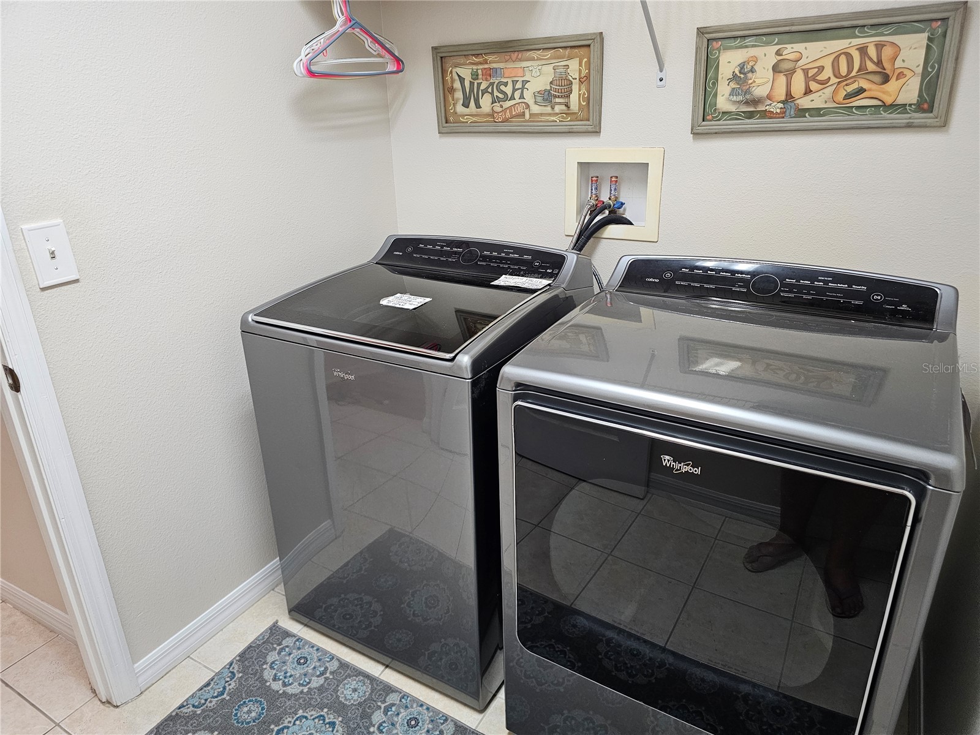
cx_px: 490
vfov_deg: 58.9
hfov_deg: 73.9
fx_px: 651
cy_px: 368
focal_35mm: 23
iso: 320
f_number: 1.7
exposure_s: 1/120
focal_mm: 6.3
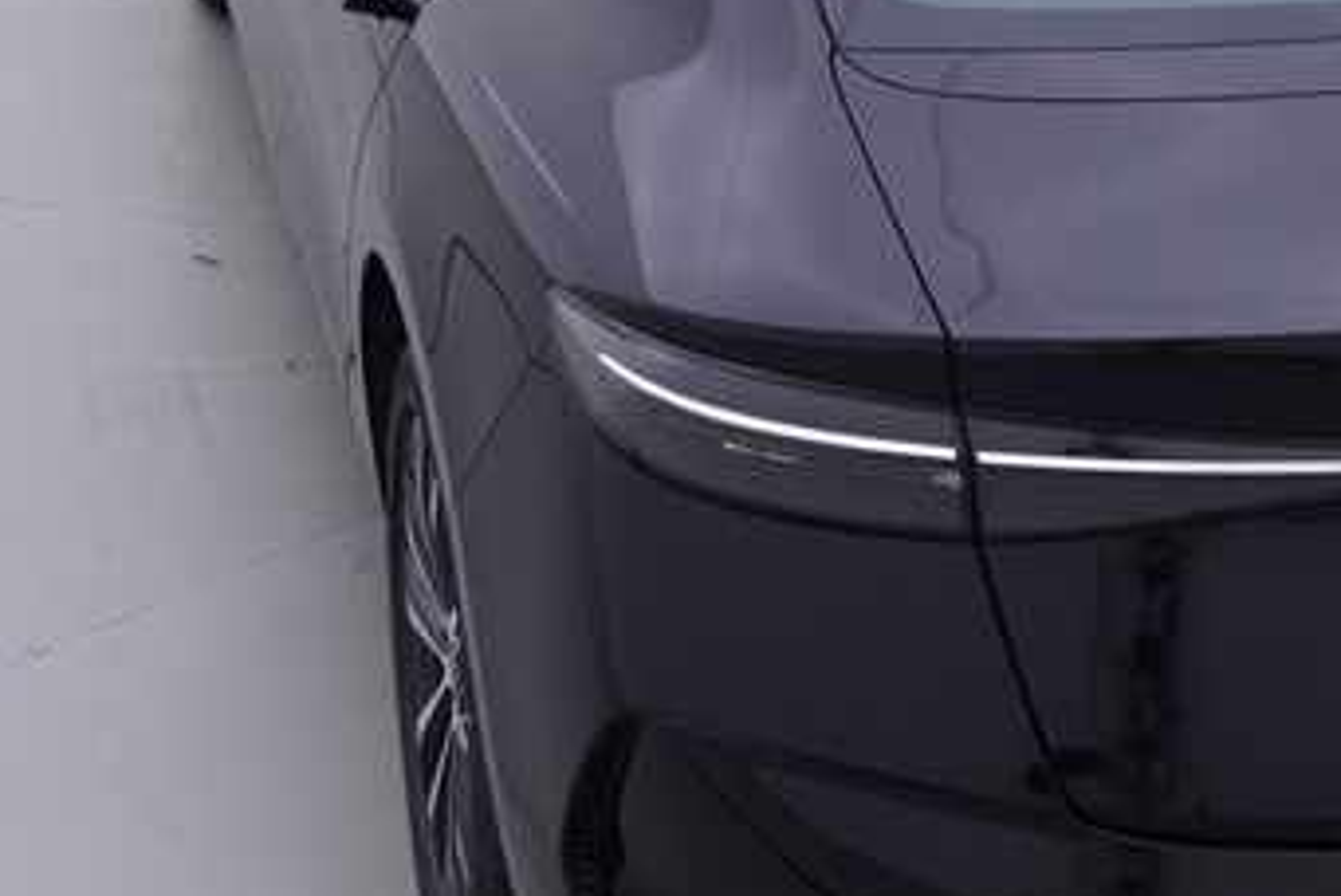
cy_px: -114
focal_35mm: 95
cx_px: 783
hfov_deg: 21.4
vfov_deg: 14.1
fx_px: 3546
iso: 200
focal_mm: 15
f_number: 5
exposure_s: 1/80
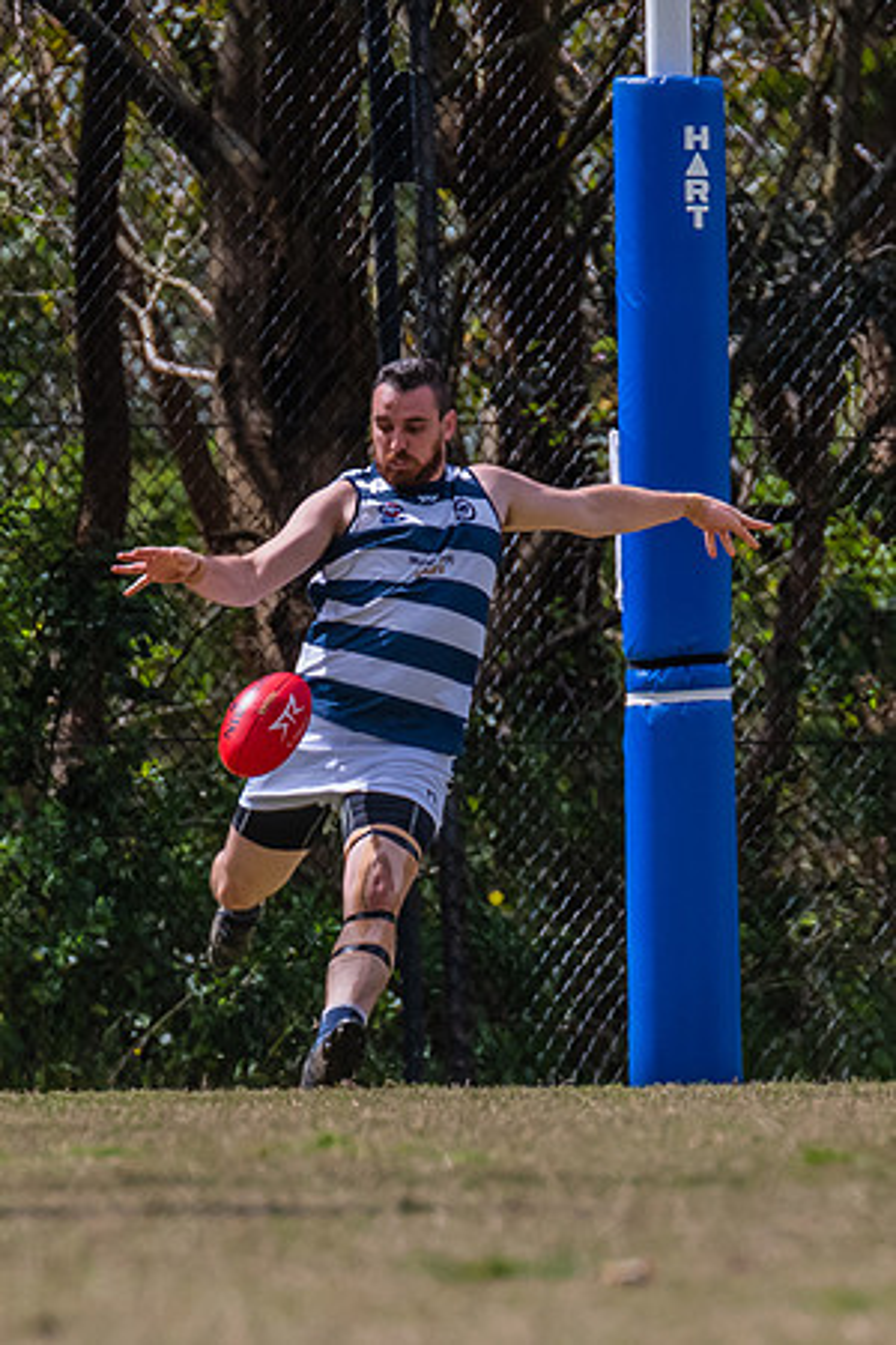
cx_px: 410
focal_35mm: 1150
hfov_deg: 1.2
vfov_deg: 1.8
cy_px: 792
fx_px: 42947
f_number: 8
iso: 800
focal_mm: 420
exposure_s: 1/1600
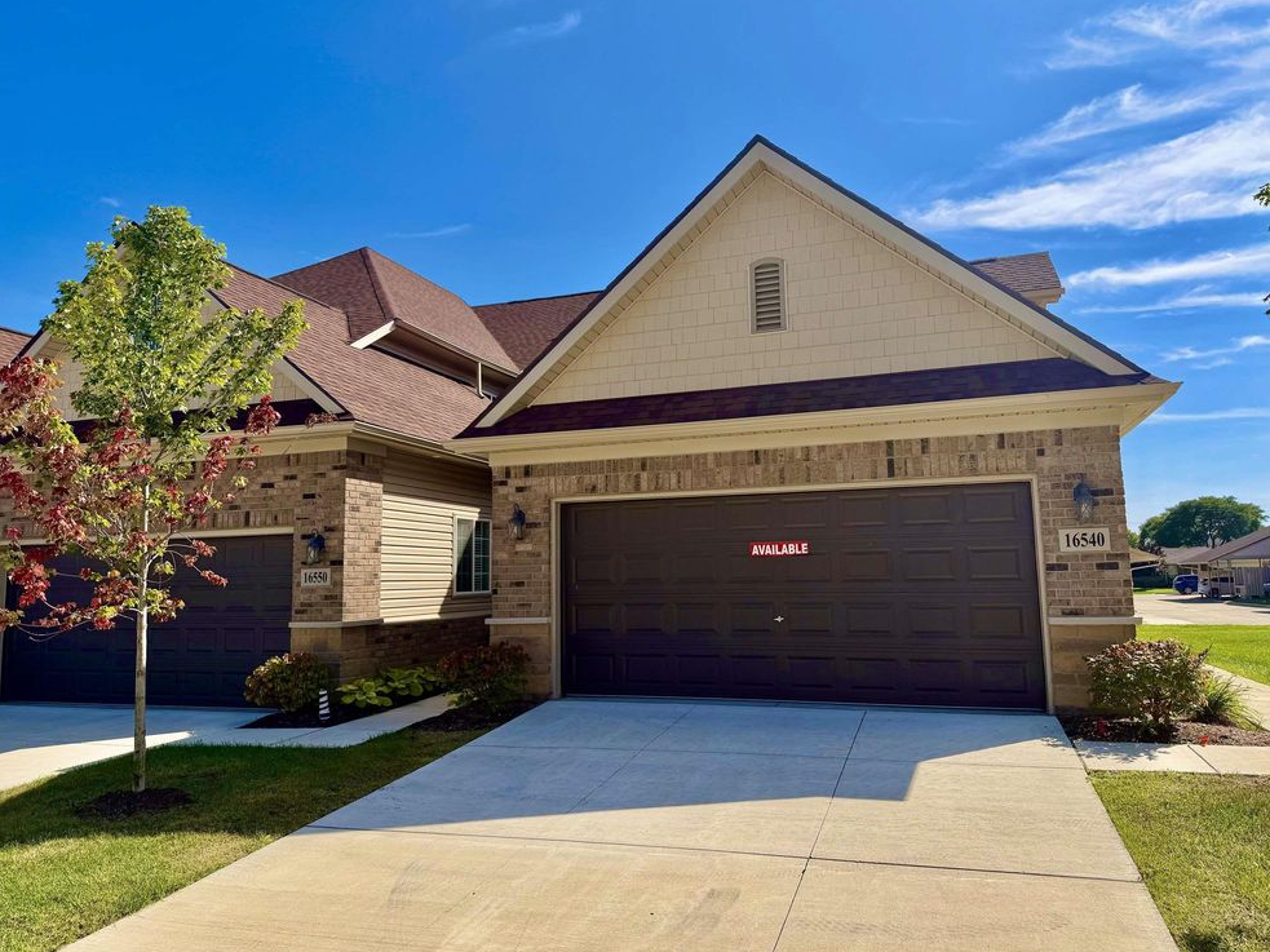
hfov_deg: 69.4
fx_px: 917
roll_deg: +1.5
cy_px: 468
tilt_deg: +6.1
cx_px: 629
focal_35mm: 25
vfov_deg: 54.9
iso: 80
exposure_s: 1/4975
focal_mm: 6.76
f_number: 1.78
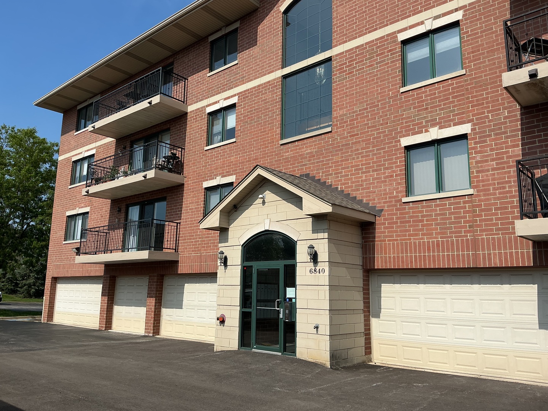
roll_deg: -0.5
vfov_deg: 48.2
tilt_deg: +10.1
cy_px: 206
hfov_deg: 61.7
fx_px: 459
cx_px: 274
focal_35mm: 29
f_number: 1.8
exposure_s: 1/2801
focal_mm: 3
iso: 25
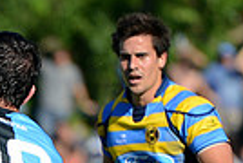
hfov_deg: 2.4
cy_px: 303
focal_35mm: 842
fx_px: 5696
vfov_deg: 1.6
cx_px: -109
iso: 250
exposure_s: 1/2000
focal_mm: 195
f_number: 2.8
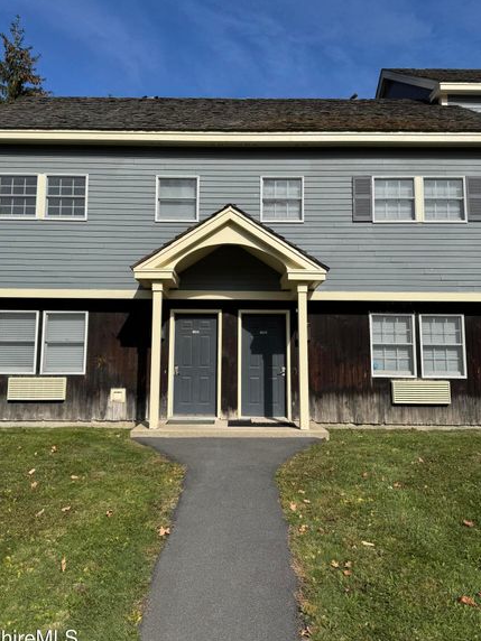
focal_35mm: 28
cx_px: 225
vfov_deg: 63.4
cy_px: 299
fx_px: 519
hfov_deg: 49.7
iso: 80
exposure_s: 1/4950
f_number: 1.78
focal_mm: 6.76
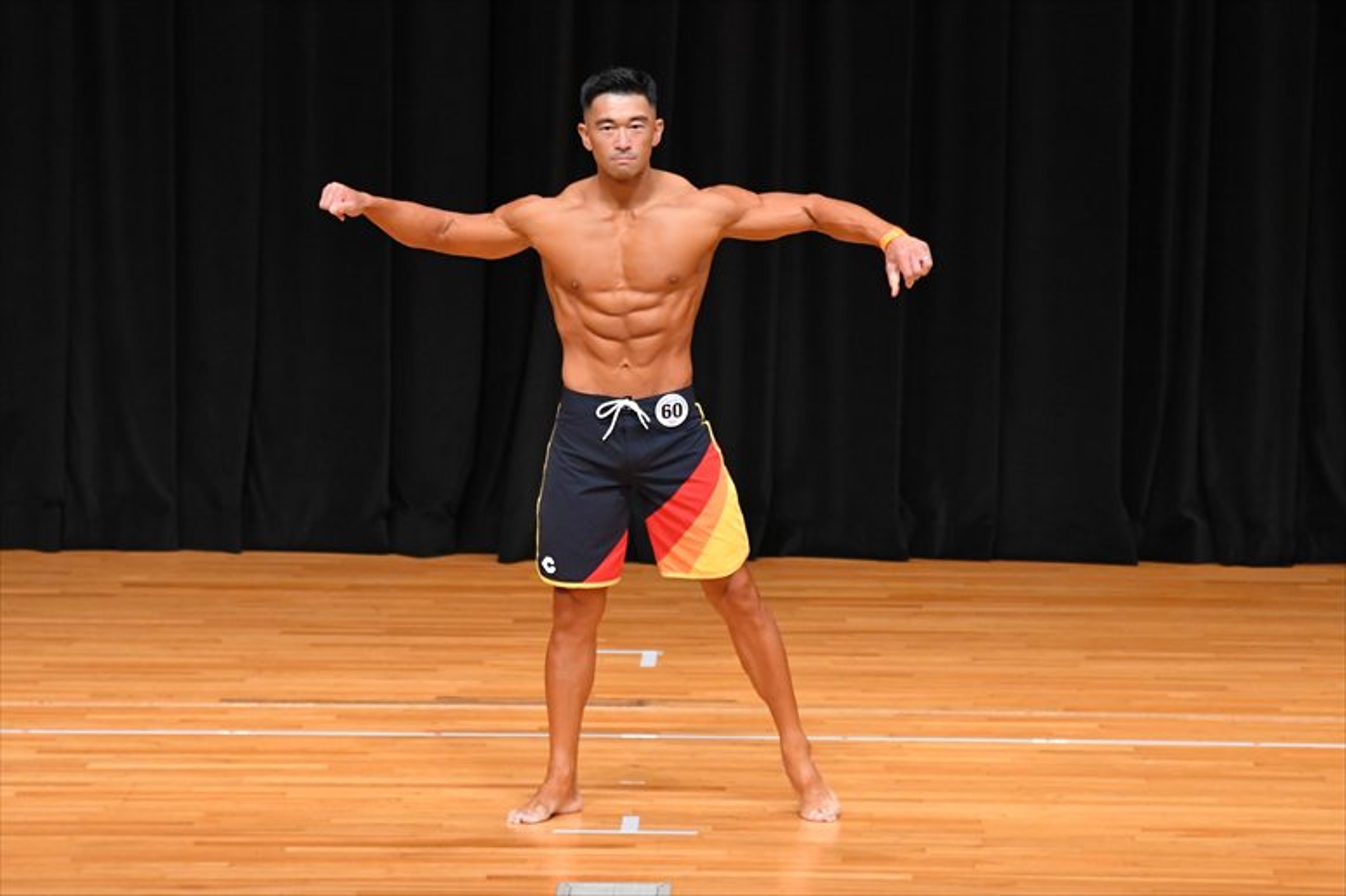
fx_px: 9530
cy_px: 448
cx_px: 673
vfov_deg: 5.4
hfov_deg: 8.1
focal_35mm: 255
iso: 4000
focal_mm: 170
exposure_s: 1/400
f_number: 5.6
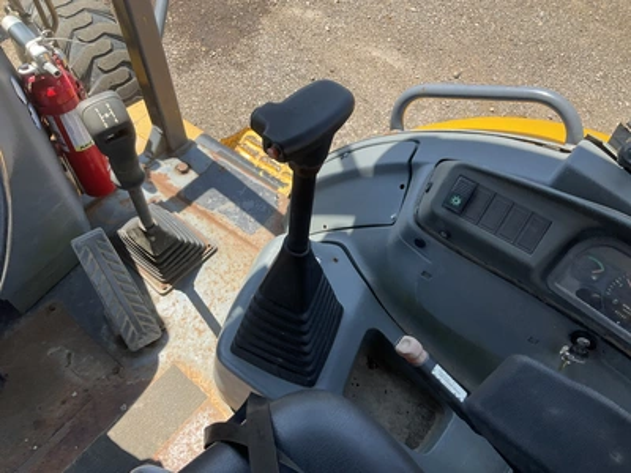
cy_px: 236
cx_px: 316
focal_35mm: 29
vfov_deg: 48.2
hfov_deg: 61.7
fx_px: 529
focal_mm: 3
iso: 25
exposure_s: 1/666
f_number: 1.8
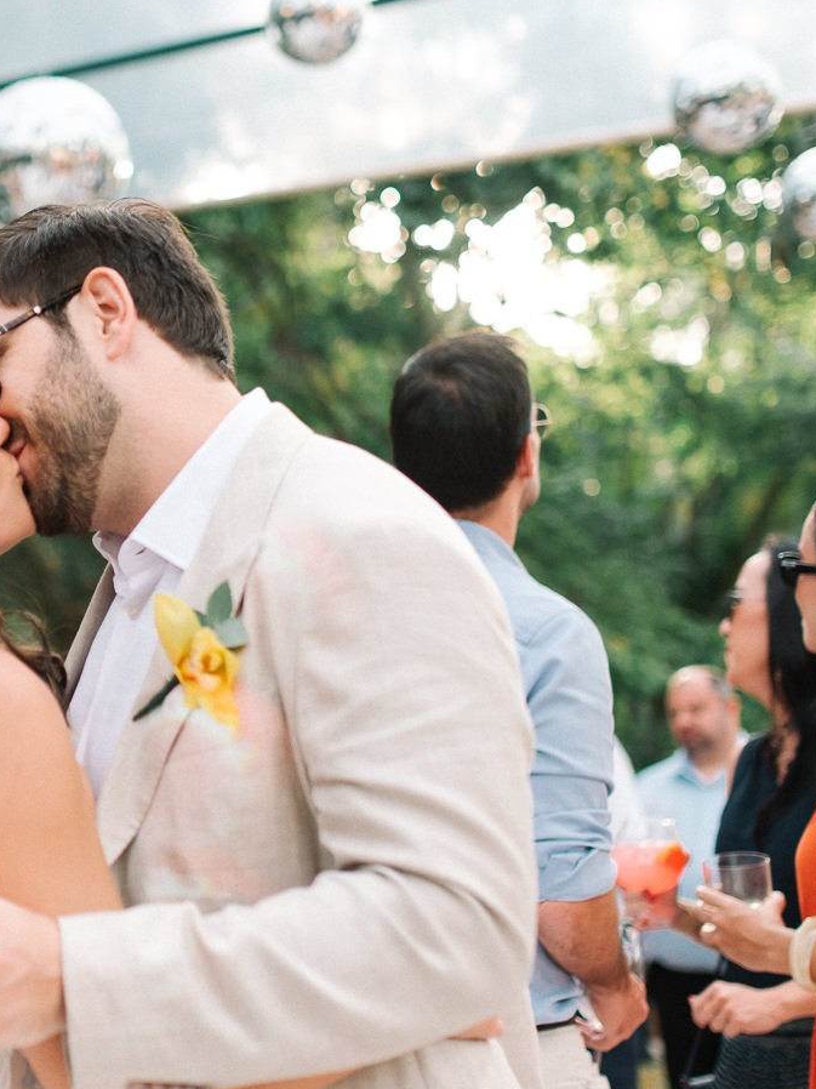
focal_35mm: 75
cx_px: -62
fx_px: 2358
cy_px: 550
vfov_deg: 26.0
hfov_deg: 18.9
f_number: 2
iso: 400
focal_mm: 35
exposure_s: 1/1000
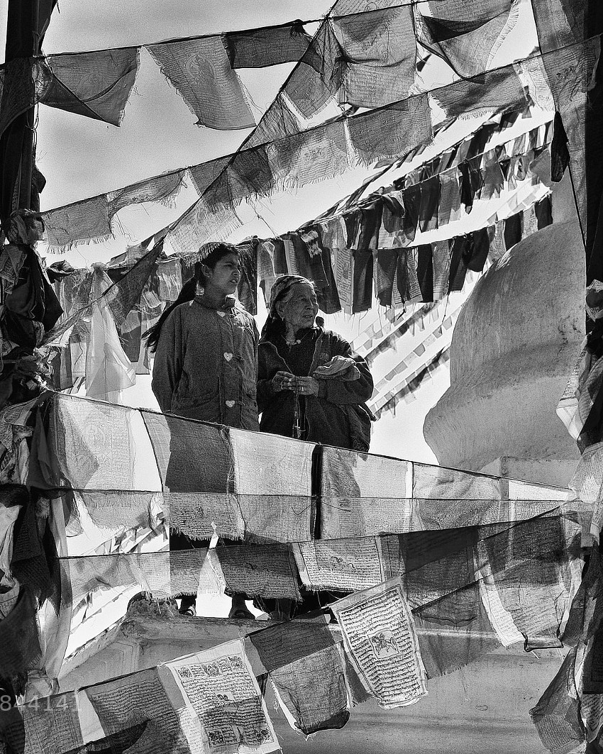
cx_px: 279
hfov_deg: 13.3
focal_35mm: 116
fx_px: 2588
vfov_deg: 16.6
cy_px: 379
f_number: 9.5
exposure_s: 1/750
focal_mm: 55
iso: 200
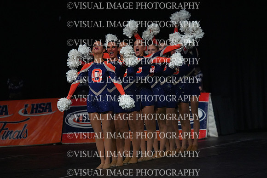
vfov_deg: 5.5
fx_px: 1855
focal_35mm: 250
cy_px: 89
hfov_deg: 8.2
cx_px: 134
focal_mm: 250
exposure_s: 1/1000
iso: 12800
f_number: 5
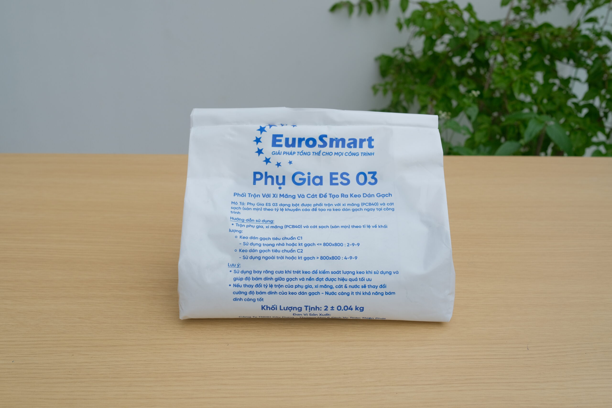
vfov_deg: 37.9
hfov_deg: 54.4
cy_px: 204
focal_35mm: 35
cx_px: 306
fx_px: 595
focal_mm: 23
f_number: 5
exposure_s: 1/250
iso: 320
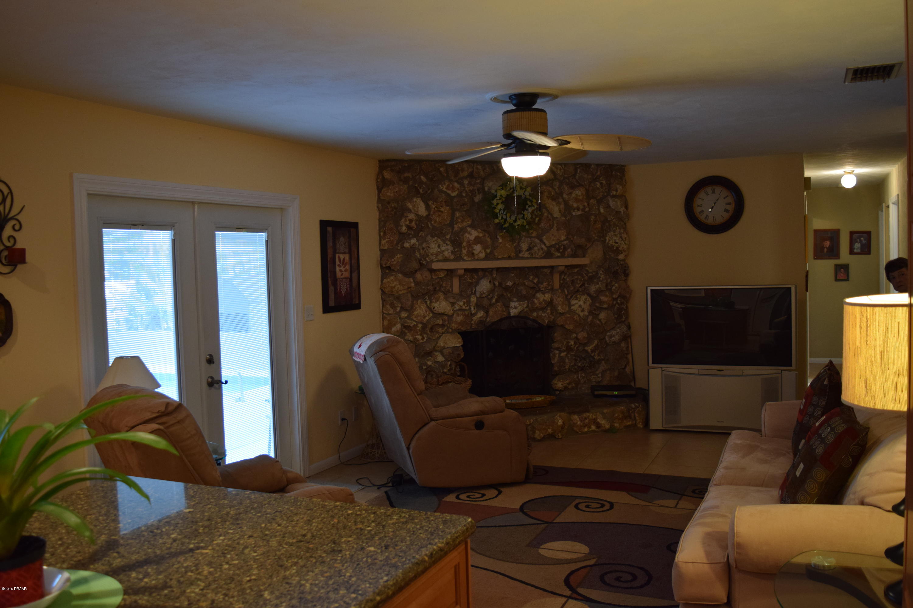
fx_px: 799
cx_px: 456
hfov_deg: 59.5
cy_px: 304
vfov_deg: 41.7
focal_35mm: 32
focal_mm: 21
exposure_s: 1/60
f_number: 4
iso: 720
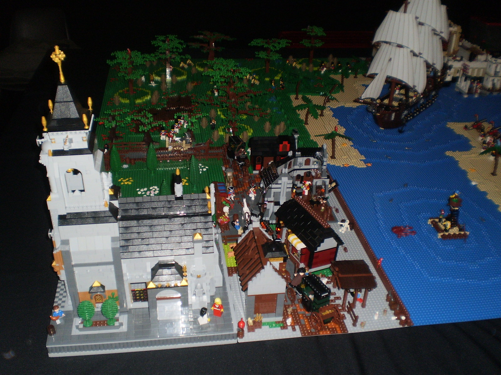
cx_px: 250
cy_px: 188
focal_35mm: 36
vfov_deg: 39.7
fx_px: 521
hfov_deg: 51.4
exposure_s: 1/30
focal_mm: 6.3
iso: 125
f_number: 3.1
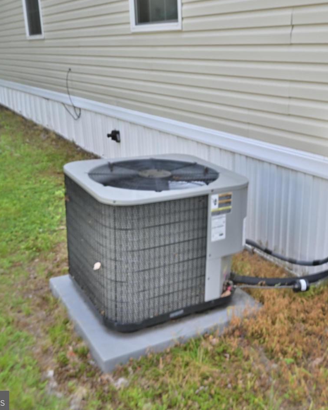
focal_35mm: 40
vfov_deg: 45.8
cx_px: 253
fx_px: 485
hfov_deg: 36.3
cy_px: 205
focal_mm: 28
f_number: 11
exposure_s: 1/125
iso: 900
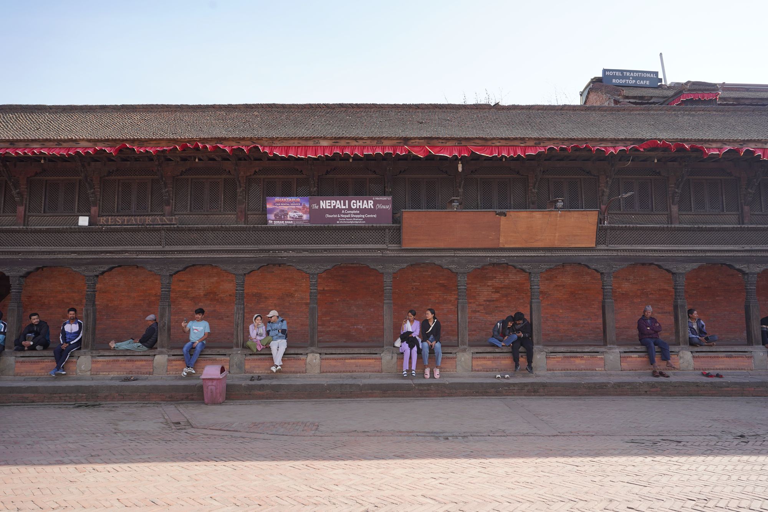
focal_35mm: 24
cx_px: 384
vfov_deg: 53.1
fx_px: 512
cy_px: 256
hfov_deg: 73.7
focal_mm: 24
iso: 100
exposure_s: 1/100
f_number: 8
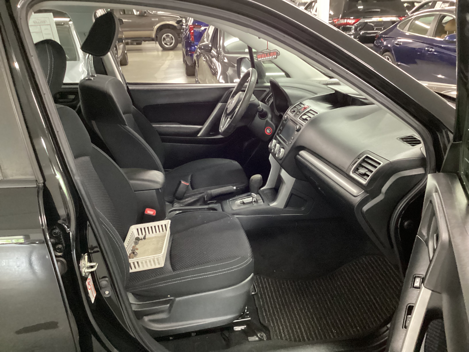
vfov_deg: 45.4
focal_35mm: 31
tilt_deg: -23.3
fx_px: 420
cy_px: 176
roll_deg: +2.6
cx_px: 234
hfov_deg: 58.4
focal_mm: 3.3
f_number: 2.4
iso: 800
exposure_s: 1/30
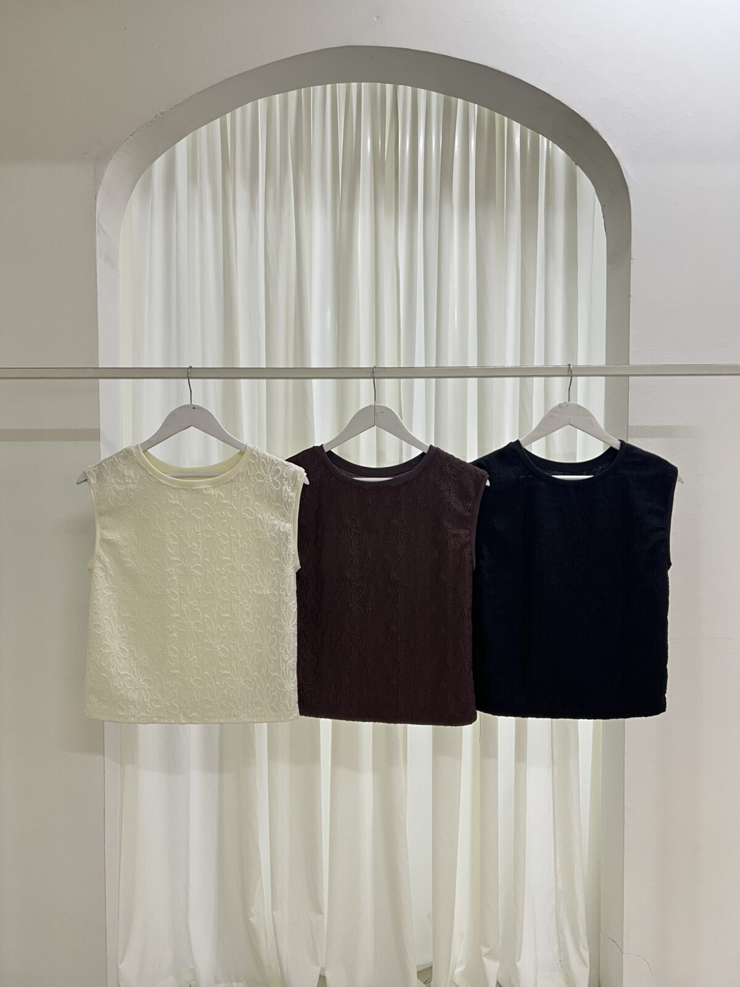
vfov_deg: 67.3
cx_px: 370
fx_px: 741
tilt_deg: -1.6
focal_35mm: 26
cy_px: 494
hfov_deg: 53.1
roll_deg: +0.7
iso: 160
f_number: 1.5
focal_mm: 5.7
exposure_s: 1/50
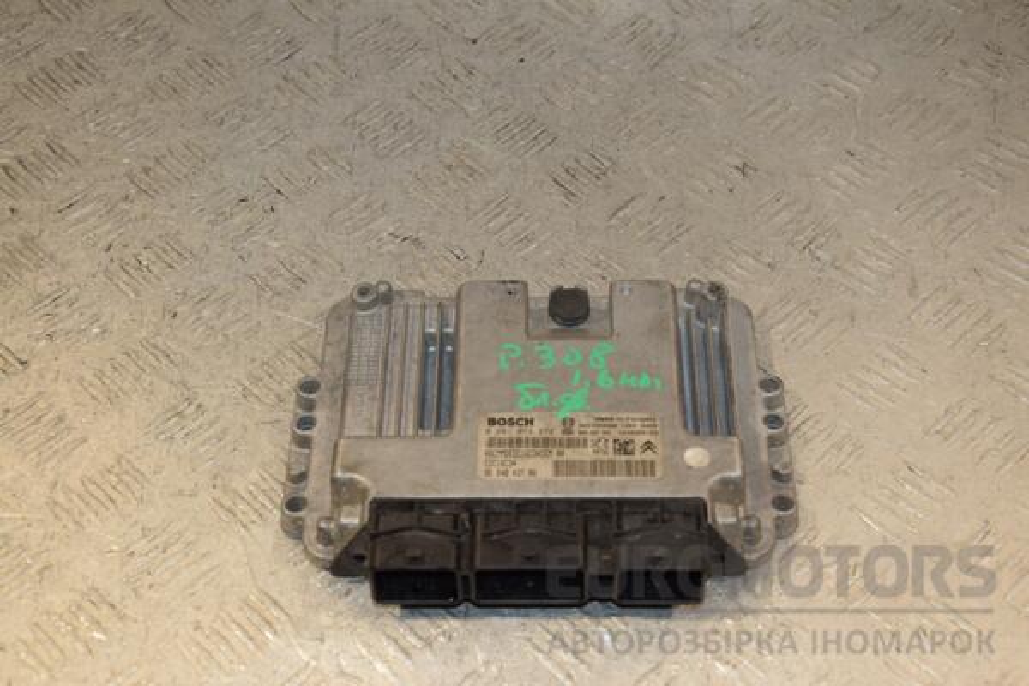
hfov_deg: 31.9
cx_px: 514
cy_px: 343
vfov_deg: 21.6
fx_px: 1801
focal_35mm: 63
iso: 800
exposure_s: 1/200
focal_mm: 42
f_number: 7.1
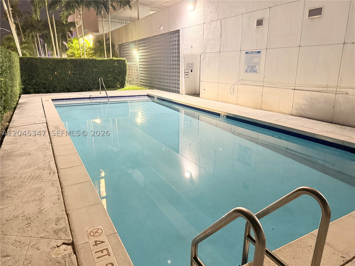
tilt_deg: -14.7
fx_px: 246
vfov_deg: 56.8
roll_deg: -0.3
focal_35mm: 24
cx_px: 178
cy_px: 133
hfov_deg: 71.6
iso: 1000
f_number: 1.78
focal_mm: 6.76
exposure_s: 1/40
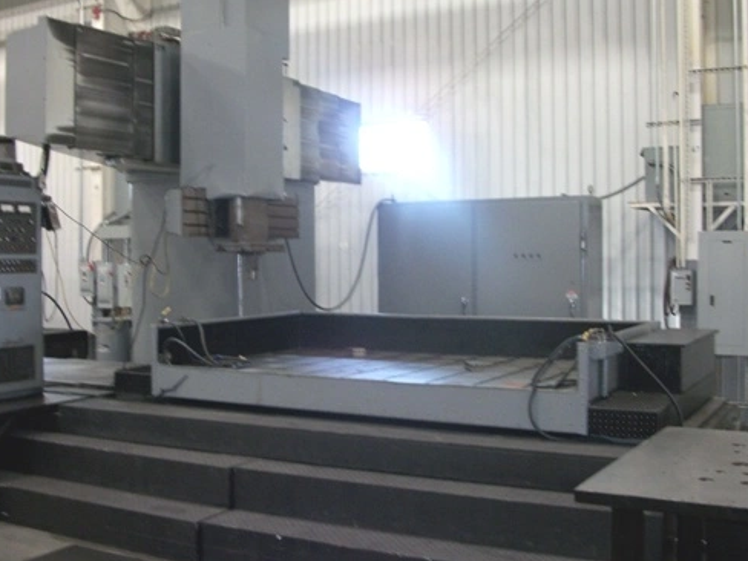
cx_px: 348
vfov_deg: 34.3
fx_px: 908
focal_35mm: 42
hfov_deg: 44.8
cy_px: 280
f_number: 2.9
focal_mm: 5.7
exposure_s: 1/30
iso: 160
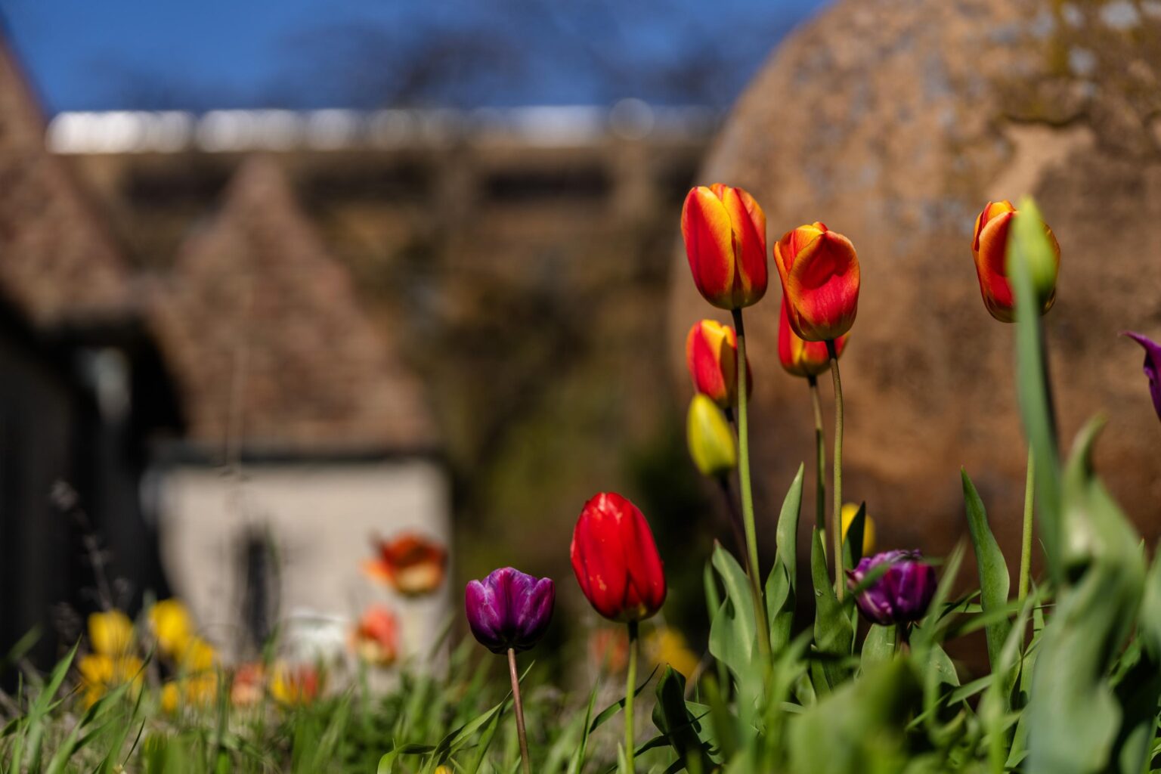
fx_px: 2580
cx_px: 580
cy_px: 387
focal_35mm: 80
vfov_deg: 17.1
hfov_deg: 25.4
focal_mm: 80
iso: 100
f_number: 2.8
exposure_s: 1/4000
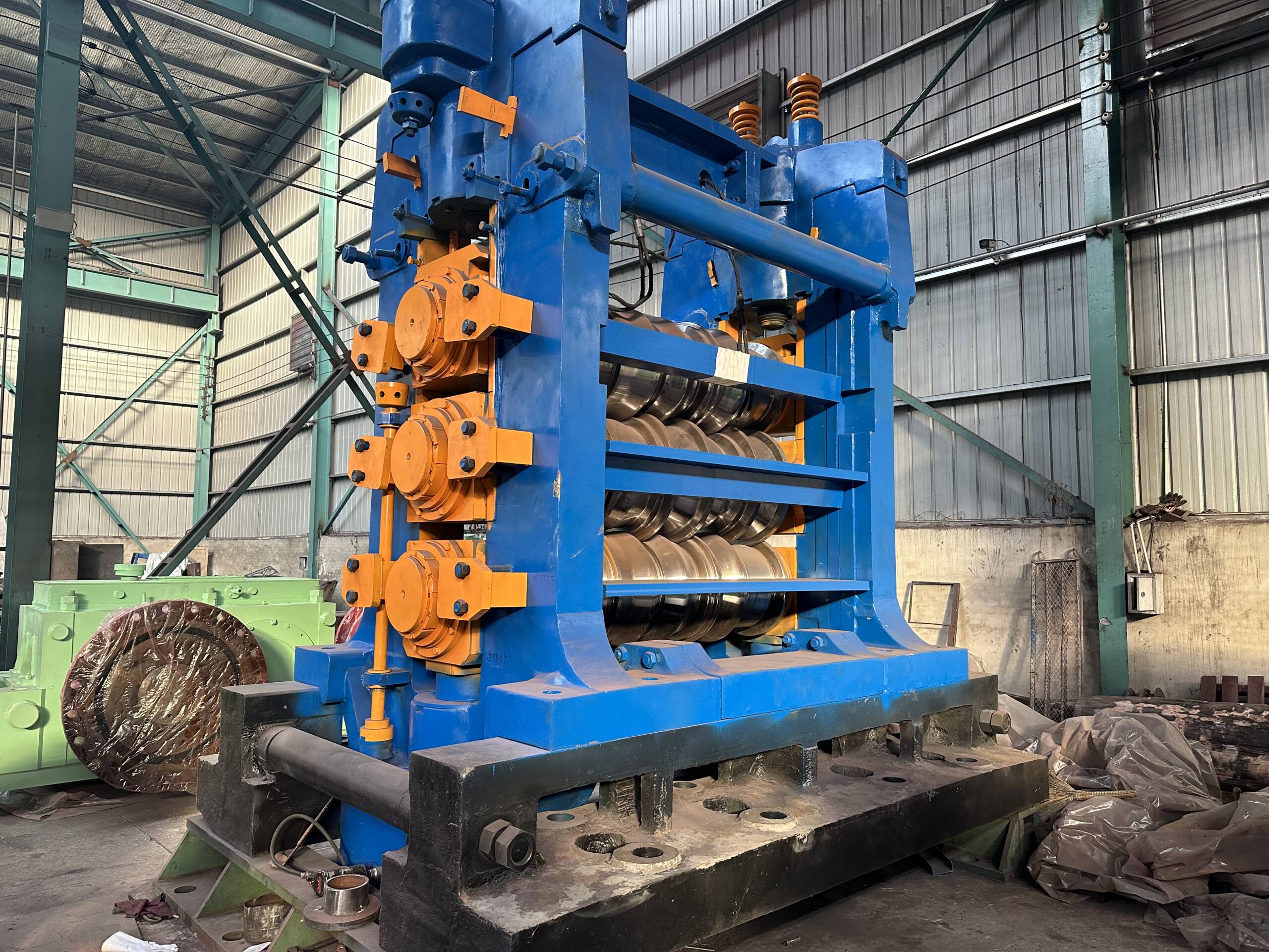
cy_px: 476
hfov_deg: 71.6
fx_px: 880
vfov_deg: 56.8
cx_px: 634
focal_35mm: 24
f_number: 1.78
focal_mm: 6.86
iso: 250
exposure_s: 1/113
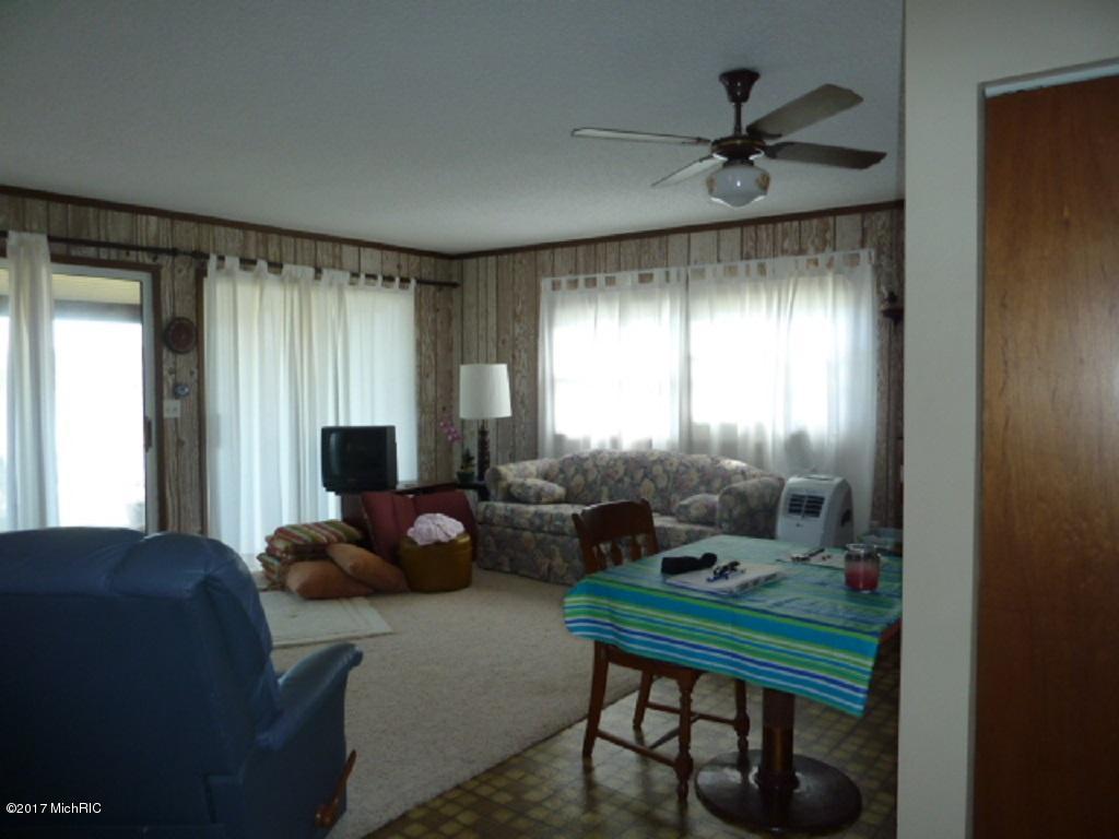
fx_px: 808
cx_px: 560
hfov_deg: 69.4
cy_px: 420
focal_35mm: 25
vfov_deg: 54.9
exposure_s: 1/30
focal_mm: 4.1
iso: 100
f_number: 3.3
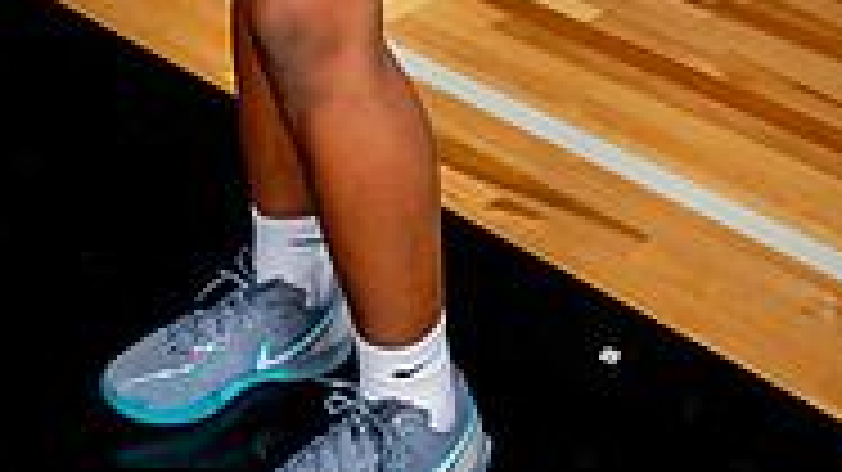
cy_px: -535
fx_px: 1964
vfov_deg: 11.9
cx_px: 216
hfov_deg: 24.0
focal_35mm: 88
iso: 250
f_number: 8
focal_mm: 35
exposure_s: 1/400
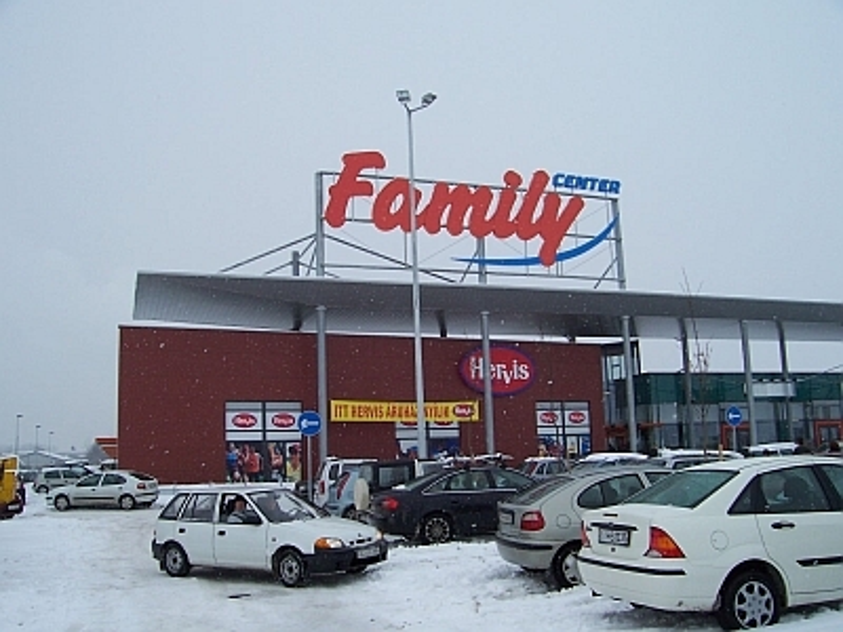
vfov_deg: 41.8
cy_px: 316
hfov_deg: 54.0
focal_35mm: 34
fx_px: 828
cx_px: 422
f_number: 5.6
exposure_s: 1/350
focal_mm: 5.6
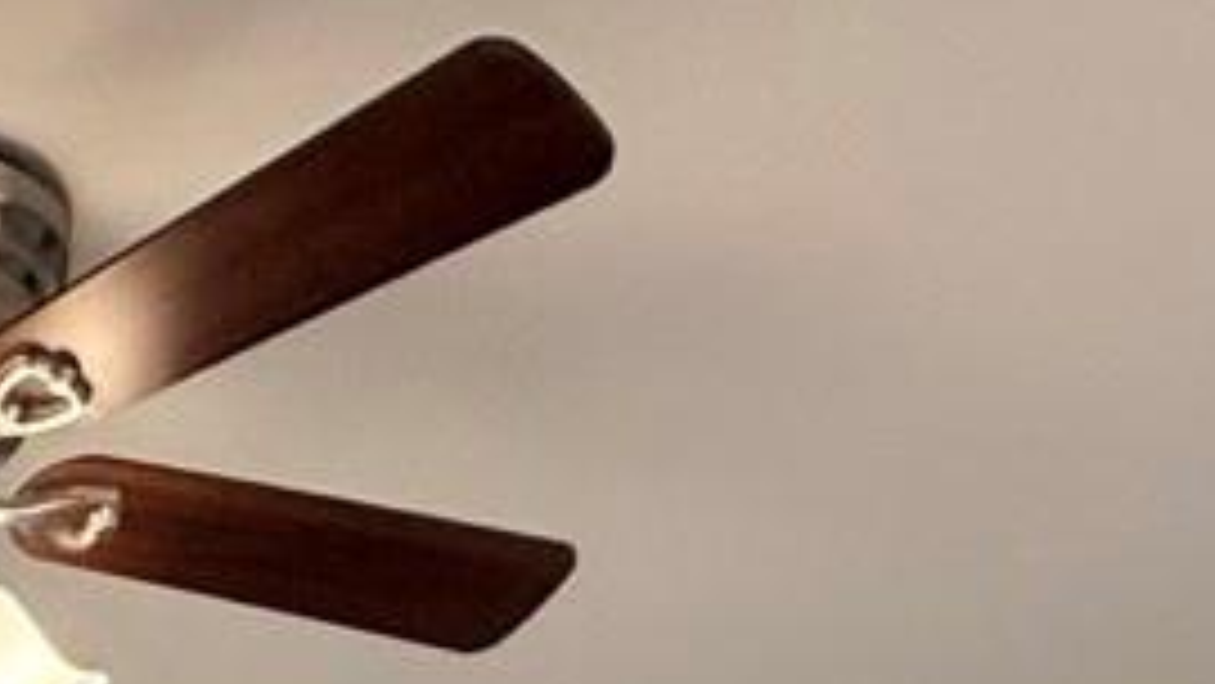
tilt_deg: -12.5
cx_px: -410
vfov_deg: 9.6
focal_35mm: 79
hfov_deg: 23.4
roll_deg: -0.2
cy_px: 2318
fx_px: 2546
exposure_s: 1/99
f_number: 2.2
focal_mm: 2.22
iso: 80
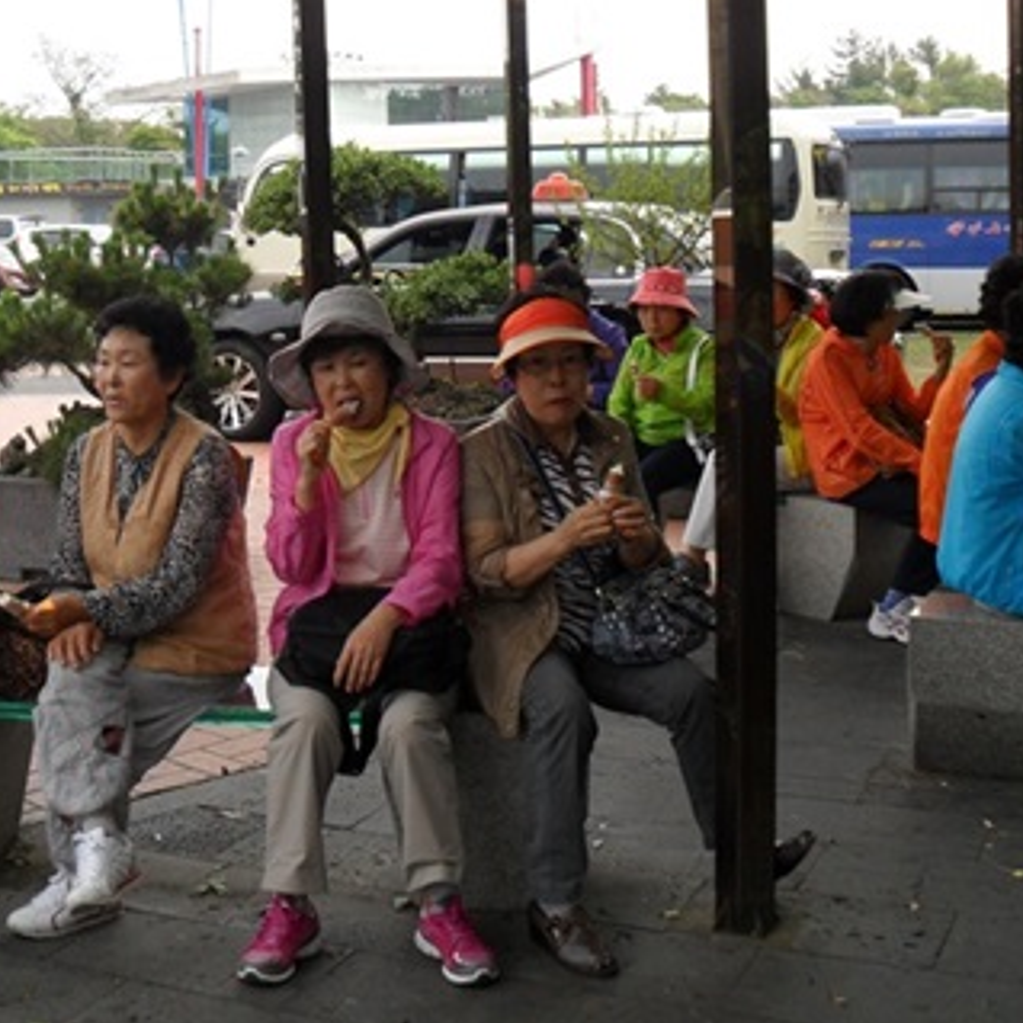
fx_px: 1772
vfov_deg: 32.0
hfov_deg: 31.9
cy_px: 372
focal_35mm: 53
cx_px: 334
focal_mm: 6.3
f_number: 3
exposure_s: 1/250
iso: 80
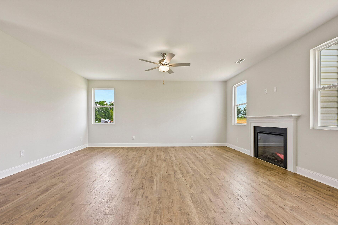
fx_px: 141
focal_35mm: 15
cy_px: 119
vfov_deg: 77.2
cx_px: 165
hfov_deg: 100.4
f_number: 8
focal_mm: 14
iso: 110
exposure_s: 1/40
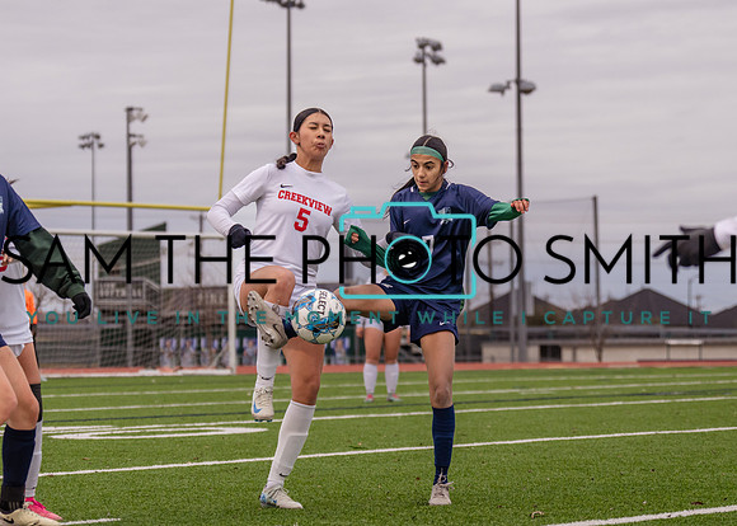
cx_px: 346
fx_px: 2603
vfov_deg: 11.5
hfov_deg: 16.1
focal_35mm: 124
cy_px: 227
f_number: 4
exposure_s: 1/1600
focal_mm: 98
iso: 800
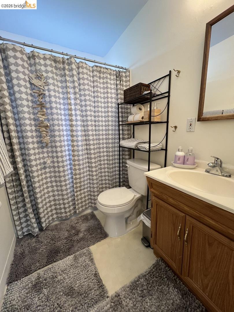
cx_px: 117
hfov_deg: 89.9
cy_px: 156
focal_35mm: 13
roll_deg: +2.7
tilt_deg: -10.5
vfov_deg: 106.2
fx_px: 117
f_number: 1.8
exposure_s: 1/60
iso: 200
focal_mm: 1.57
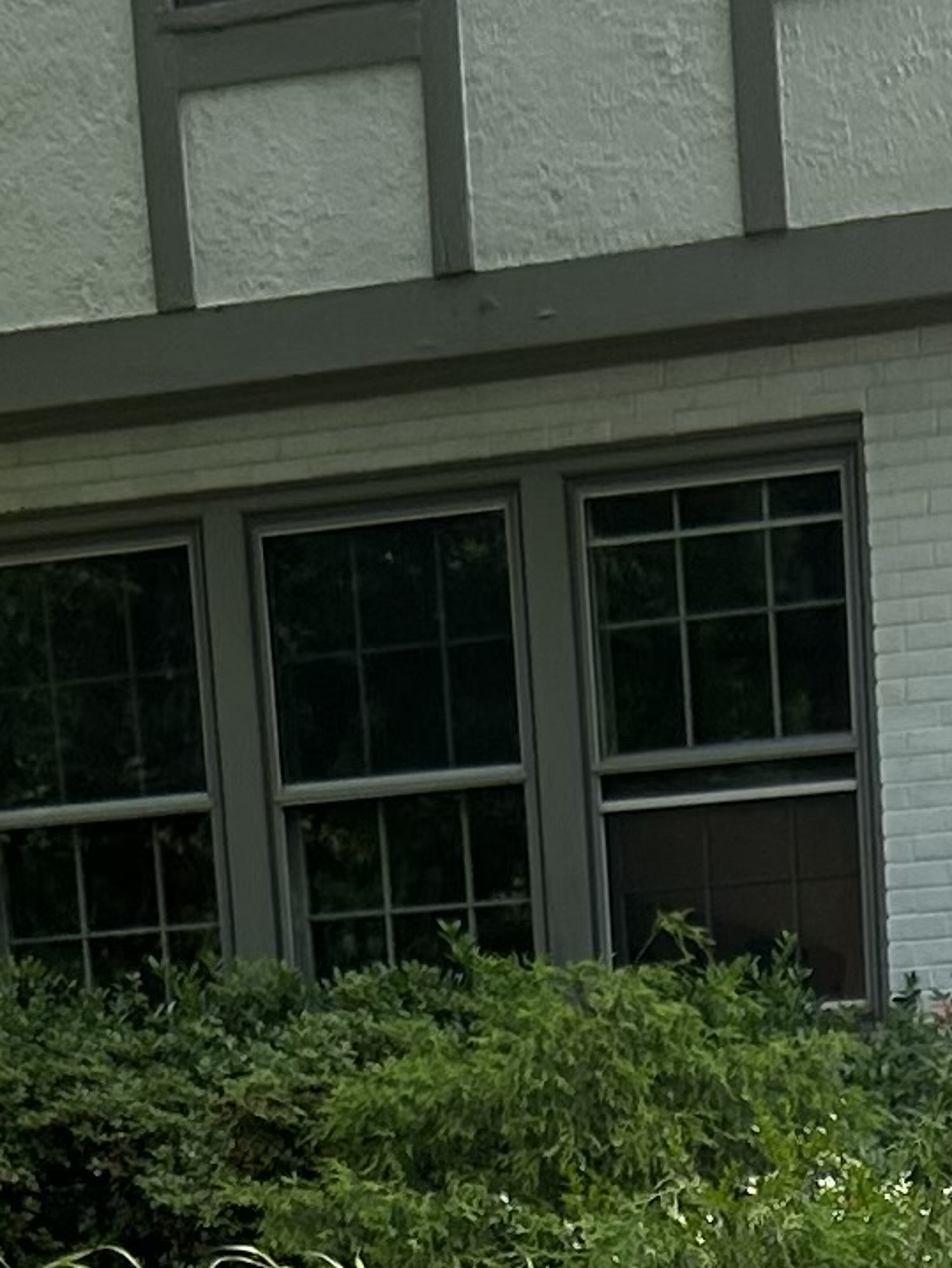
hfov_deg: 9.7
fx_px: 5350
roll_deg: +0.5
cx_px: 1621
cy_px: 3219
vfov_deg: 11.0
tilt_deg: -14.3
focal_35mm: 146
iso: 50
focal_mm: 5.7
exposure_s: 1/1009
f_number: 1.5
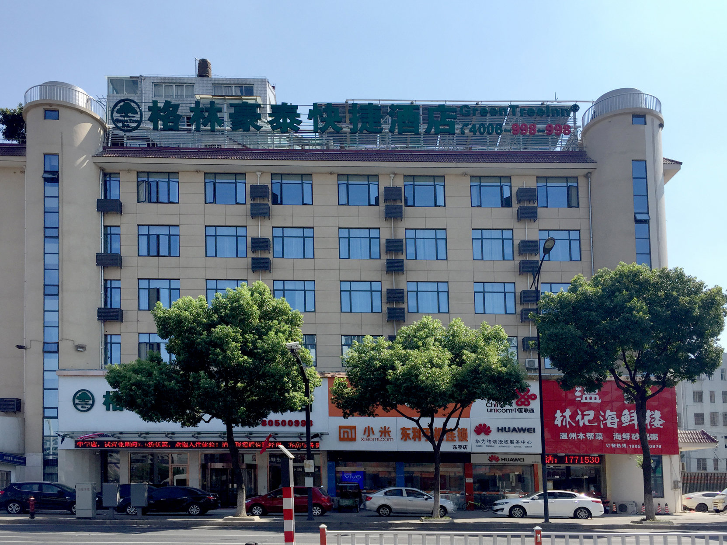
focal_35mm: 29
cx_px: 364
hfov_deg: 61.7
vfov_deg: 48.2
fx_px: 609
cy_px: 272
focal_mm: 4.15
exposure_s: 1/1582
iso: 32
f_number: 2.2
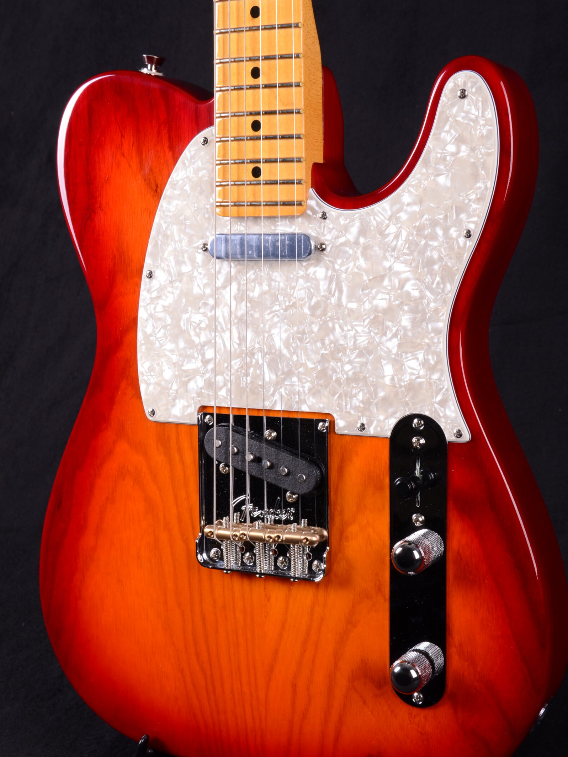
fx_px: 1325
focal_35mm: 61
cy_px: 396
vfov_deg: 31.9
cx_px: 297
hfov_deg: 24.2
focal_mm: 35
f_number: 13
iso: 200
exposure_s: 1/200
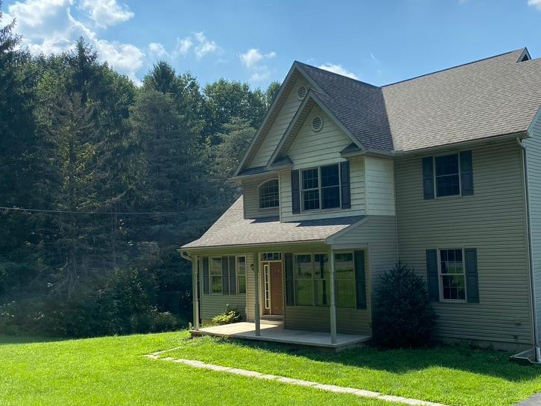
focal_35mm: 37
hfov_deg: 49.5
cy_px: 223
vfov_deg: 38.6
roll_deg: +1.9
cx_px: 346
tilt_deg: +2.8
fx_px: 578
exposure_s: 1/2513
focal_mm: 4.25
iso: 32
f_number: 1.8
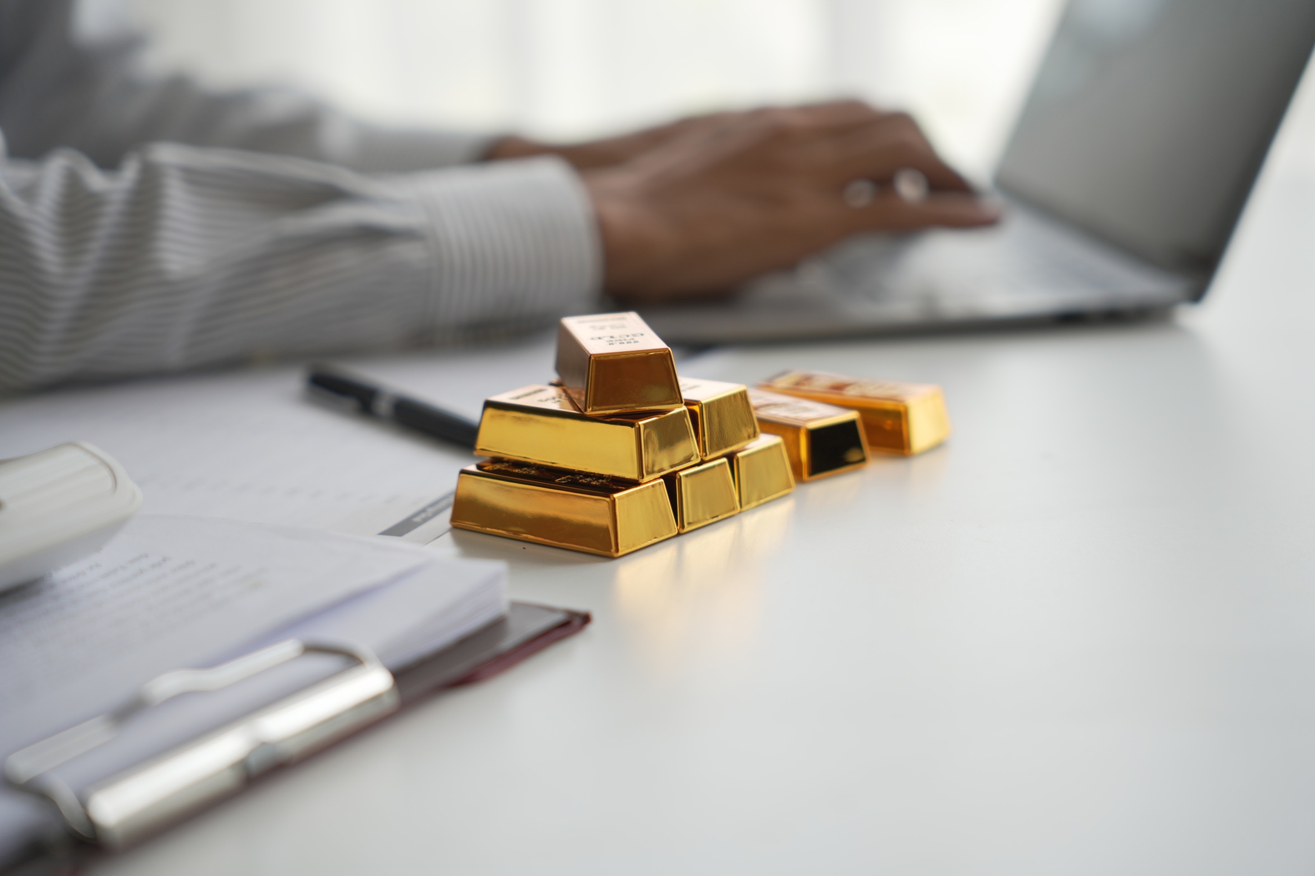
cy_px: 438
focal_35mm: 70
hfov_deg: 28.8
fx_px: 2557
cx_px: 658
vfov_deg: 19.5
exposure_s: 1/250
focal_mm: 70
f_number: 2.8
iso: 200
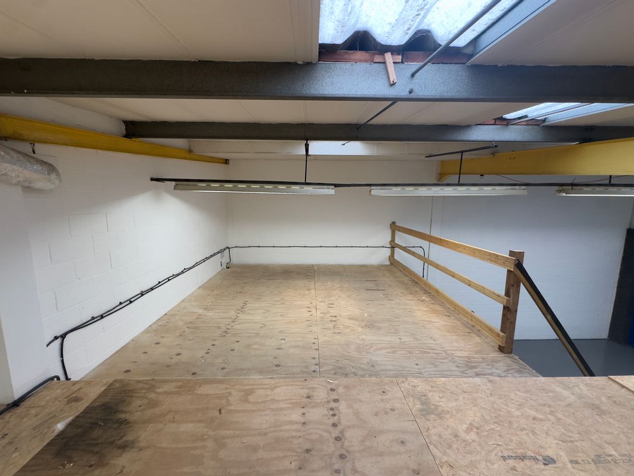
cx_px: 317
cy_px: 238
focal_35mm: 14
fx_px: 256
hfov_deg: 102.1
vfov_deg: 85.7
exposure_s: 1/100
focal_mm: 2.22
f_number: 2.2
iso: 100
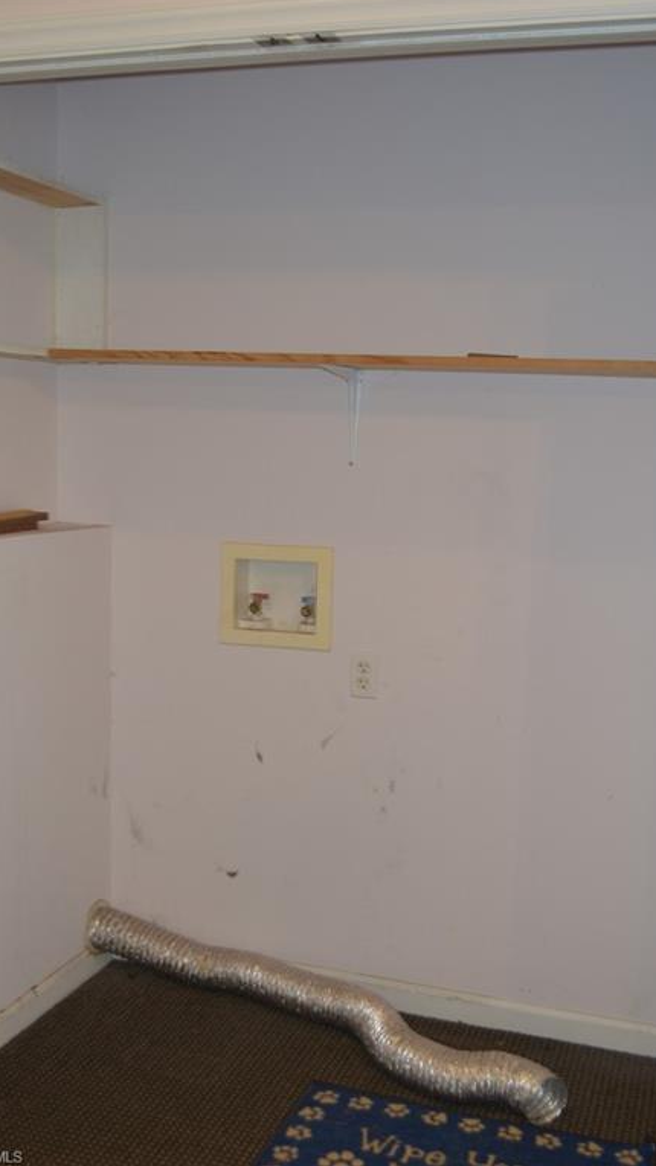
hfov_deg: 29.0
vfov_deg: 49.4
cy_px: 581
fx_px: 1267
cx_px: 334
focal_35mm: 41
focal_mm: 26
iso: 320
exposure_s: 1/30
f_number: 4.2
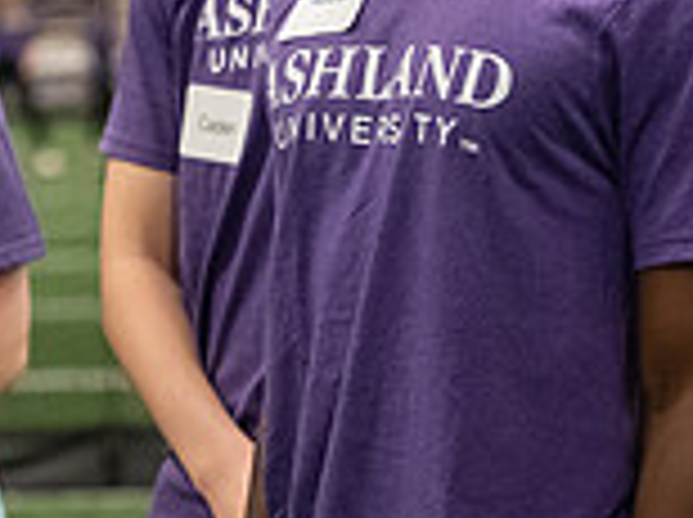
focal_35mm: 254
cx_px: 284
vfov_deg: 5.8
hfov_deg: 7.8
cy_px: 47
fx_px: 5077
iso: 4000
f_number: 3.2
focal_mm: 70
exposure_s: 1/320
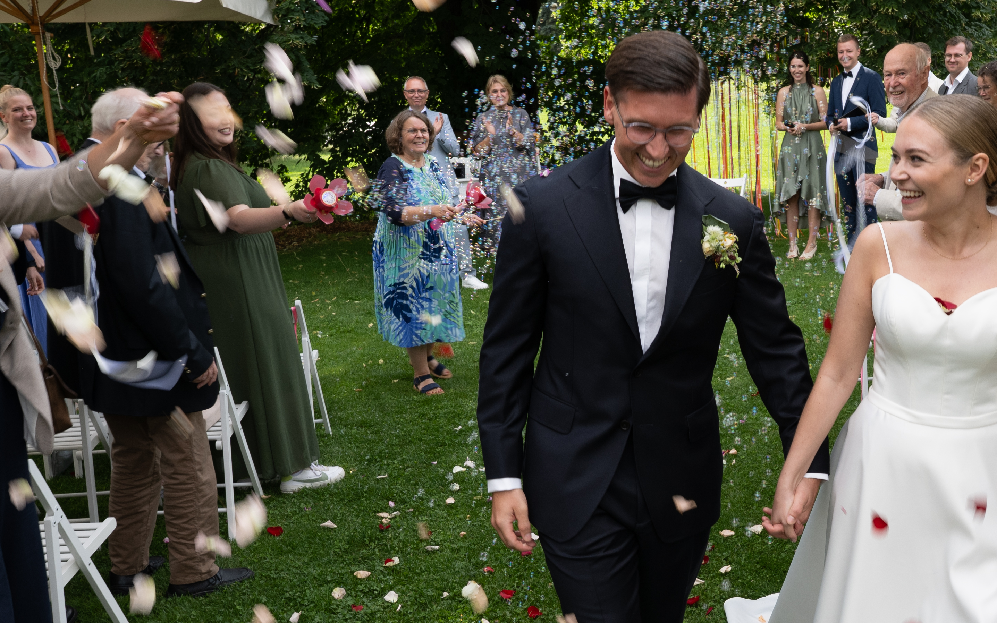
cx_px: 687
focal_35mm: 41
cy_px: 391
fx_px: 1114
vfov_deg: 31.1
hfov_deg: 47.2
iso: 100
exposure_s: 1/80
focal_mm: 14
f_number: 5.6
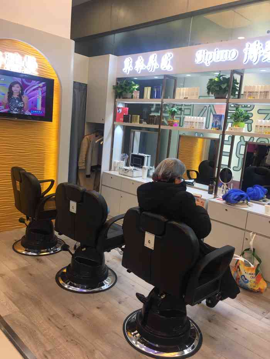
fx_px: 302
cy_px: 180
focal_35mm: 29
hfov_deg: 48.2
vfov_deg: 61.7
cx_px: 135
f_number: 2.2
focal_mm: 4.15
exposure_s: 1/33
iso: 25
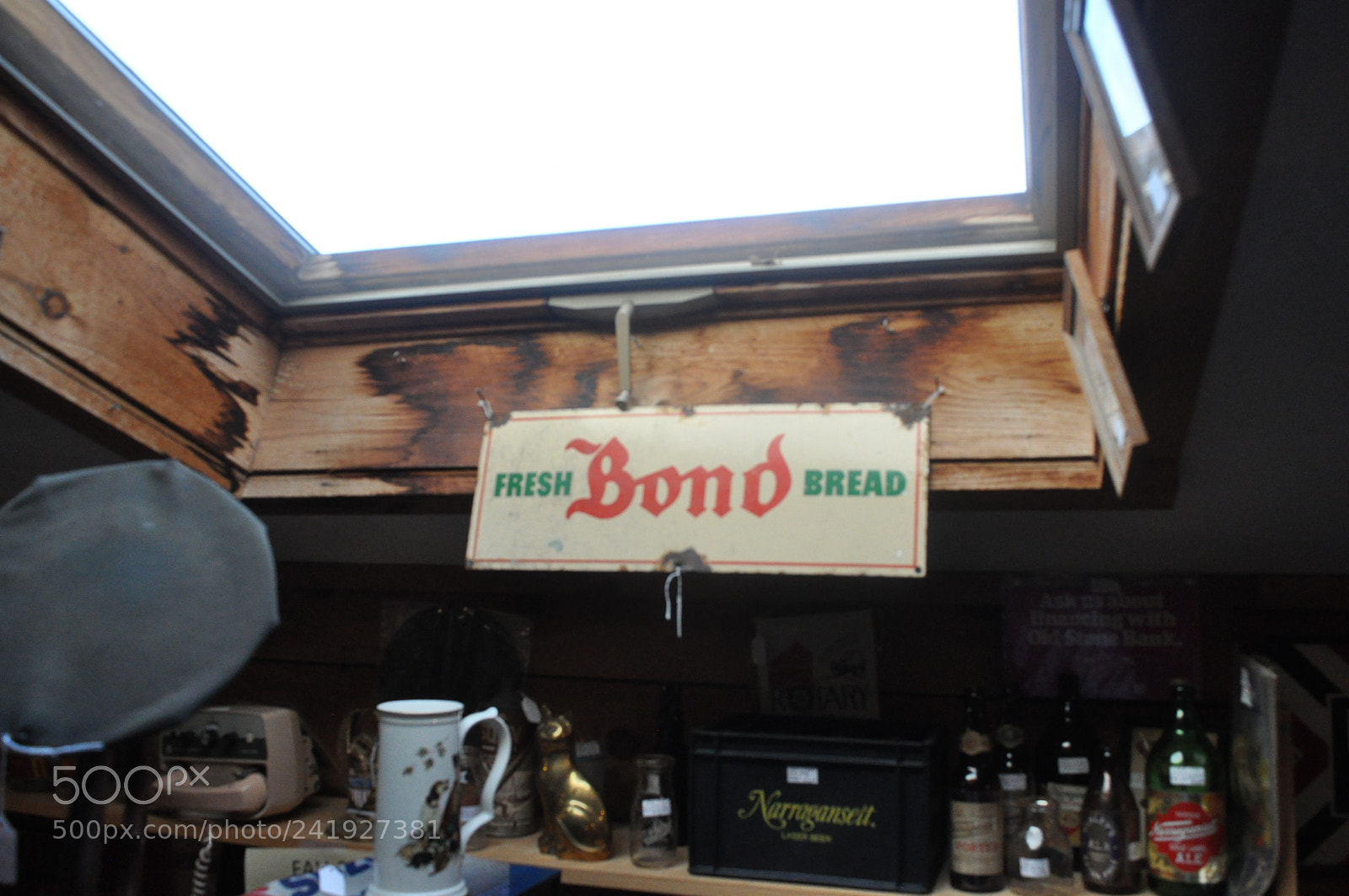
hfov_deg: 62.0
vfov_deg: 43.5
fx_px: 1123
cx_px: 674
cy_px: 448
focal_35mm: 30
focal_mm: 20
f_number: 7.1
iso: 1600
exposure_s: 1/200
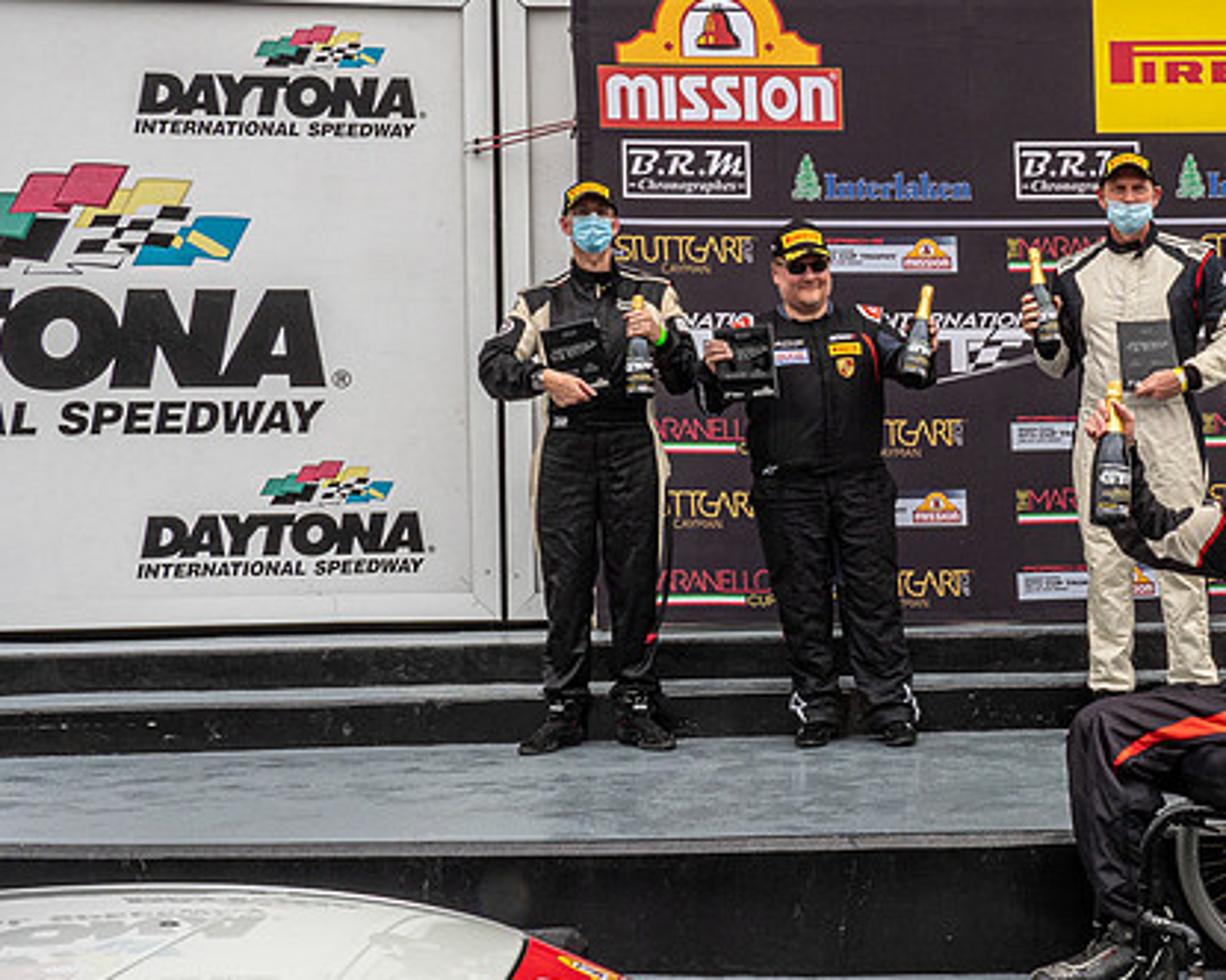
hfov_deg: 36.3
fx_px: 1814
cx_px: 956
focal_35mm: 50
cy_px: 502
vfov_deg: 30.3
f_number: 18
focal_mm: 15
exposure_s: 1/50
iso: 400
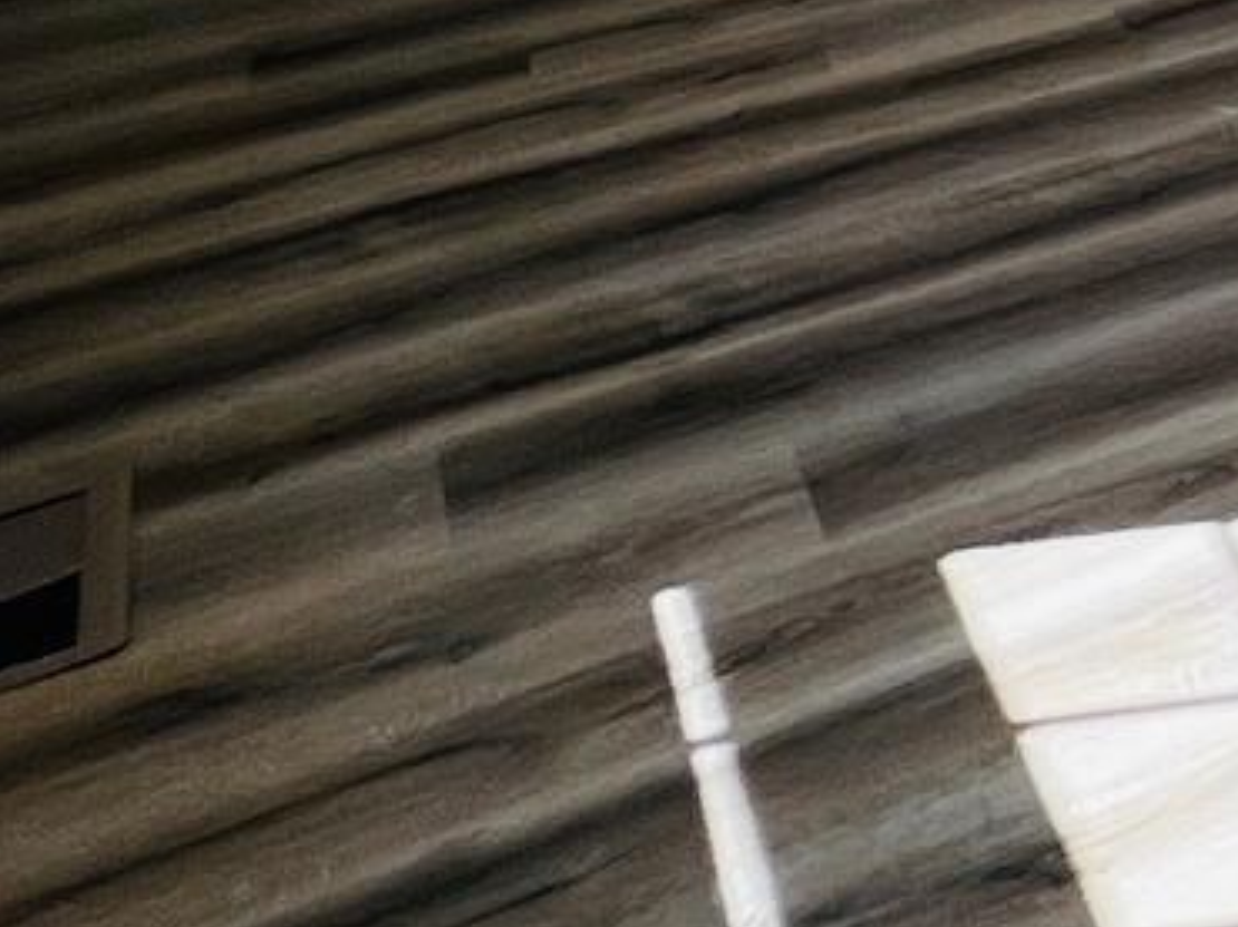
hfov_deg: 16.3
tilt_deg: -0.2
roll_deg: +1.2
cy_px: -1081
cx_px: 2774
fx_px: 2573
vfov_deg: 15.2
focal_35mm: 72
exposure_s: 1/120
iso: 32
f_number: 1.8
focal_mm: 1.57
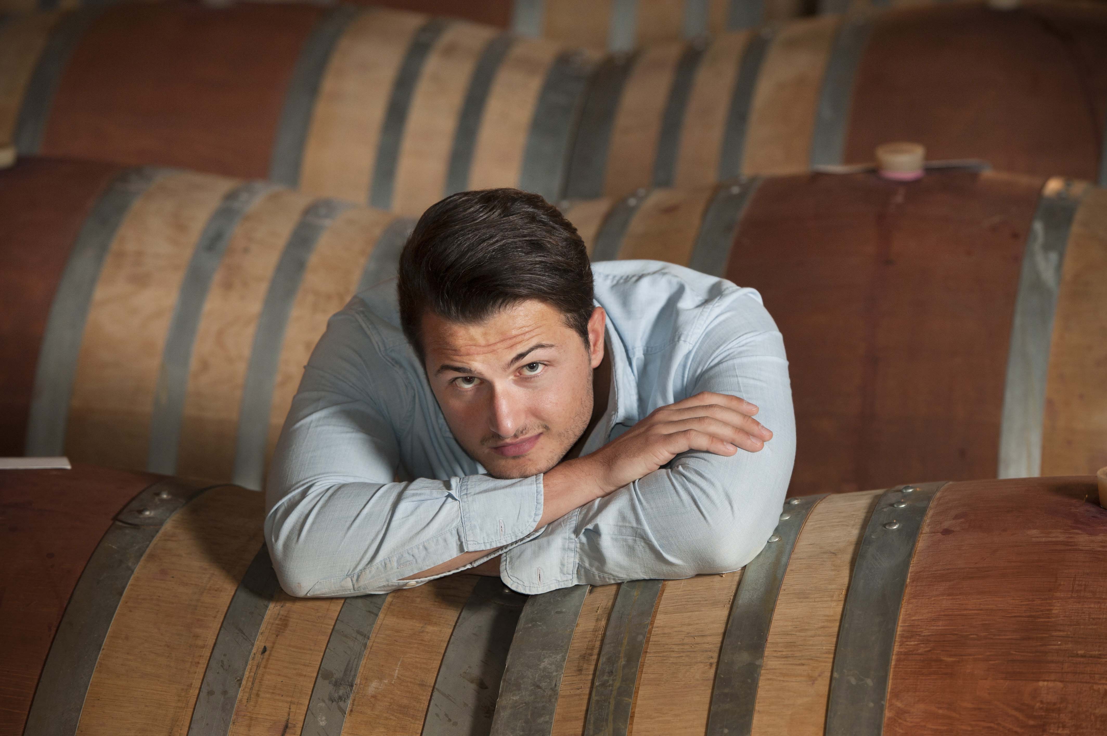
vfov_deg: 9.8
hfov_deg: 14.7
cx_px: 554
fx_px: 4302
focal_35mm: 140
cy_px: 368
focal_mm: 140
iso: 500
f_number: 5
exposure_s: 1/50
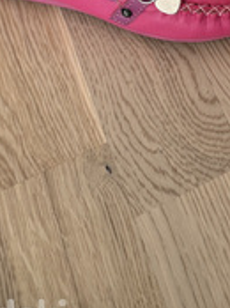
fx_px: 613
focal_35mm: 69
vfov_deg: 25.3
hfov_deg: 20.7
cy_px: -65
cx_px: 222
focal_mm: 6.76
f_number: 1.78
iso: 100
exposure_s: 1/121
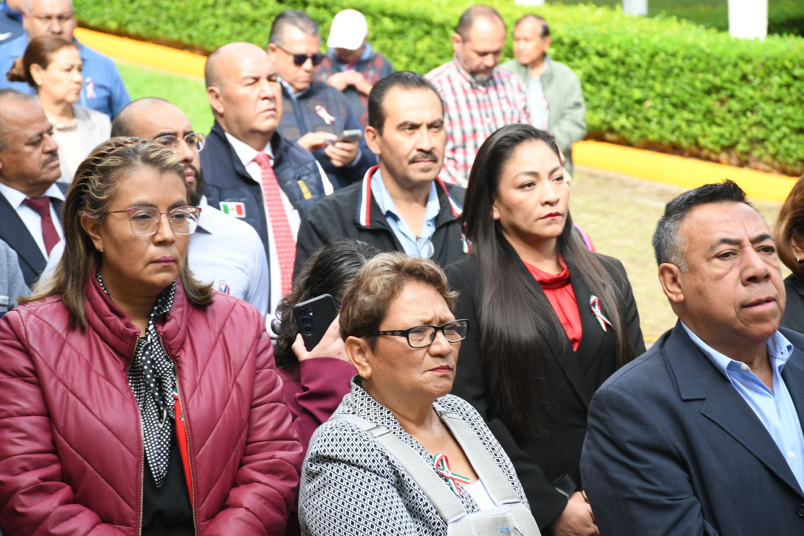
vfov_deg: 10.8
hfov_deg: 16.1
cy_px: 268
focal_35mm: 127
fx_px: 2836
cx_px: 402
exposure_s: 1/125
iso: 250
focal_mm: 85
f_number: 7.1
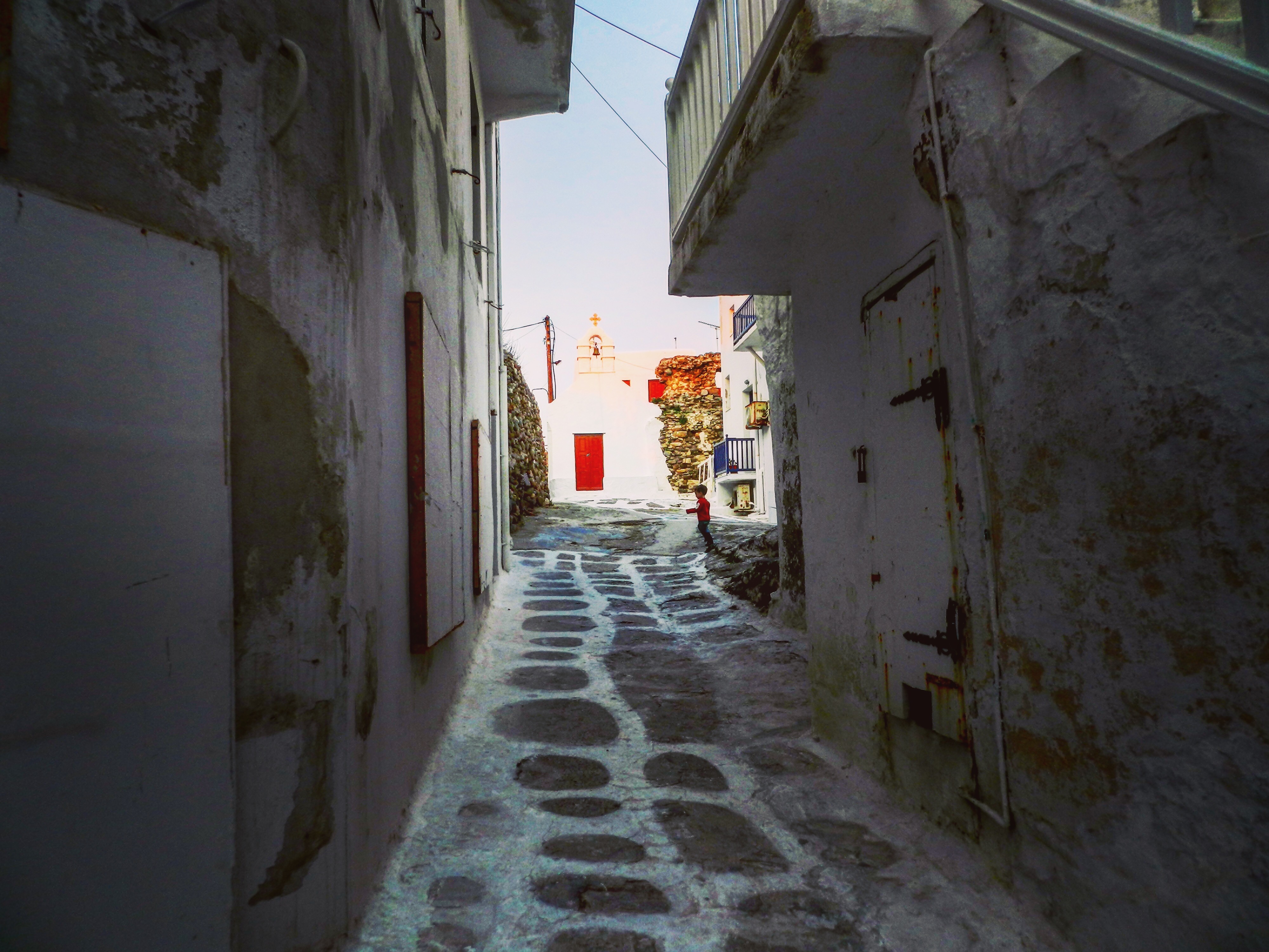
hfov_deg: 73.9
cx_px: 634
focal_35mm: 23
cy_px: 476
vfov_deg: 58.9
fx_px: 843
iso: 160
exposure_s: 1/250
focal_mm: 4
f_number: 3.4
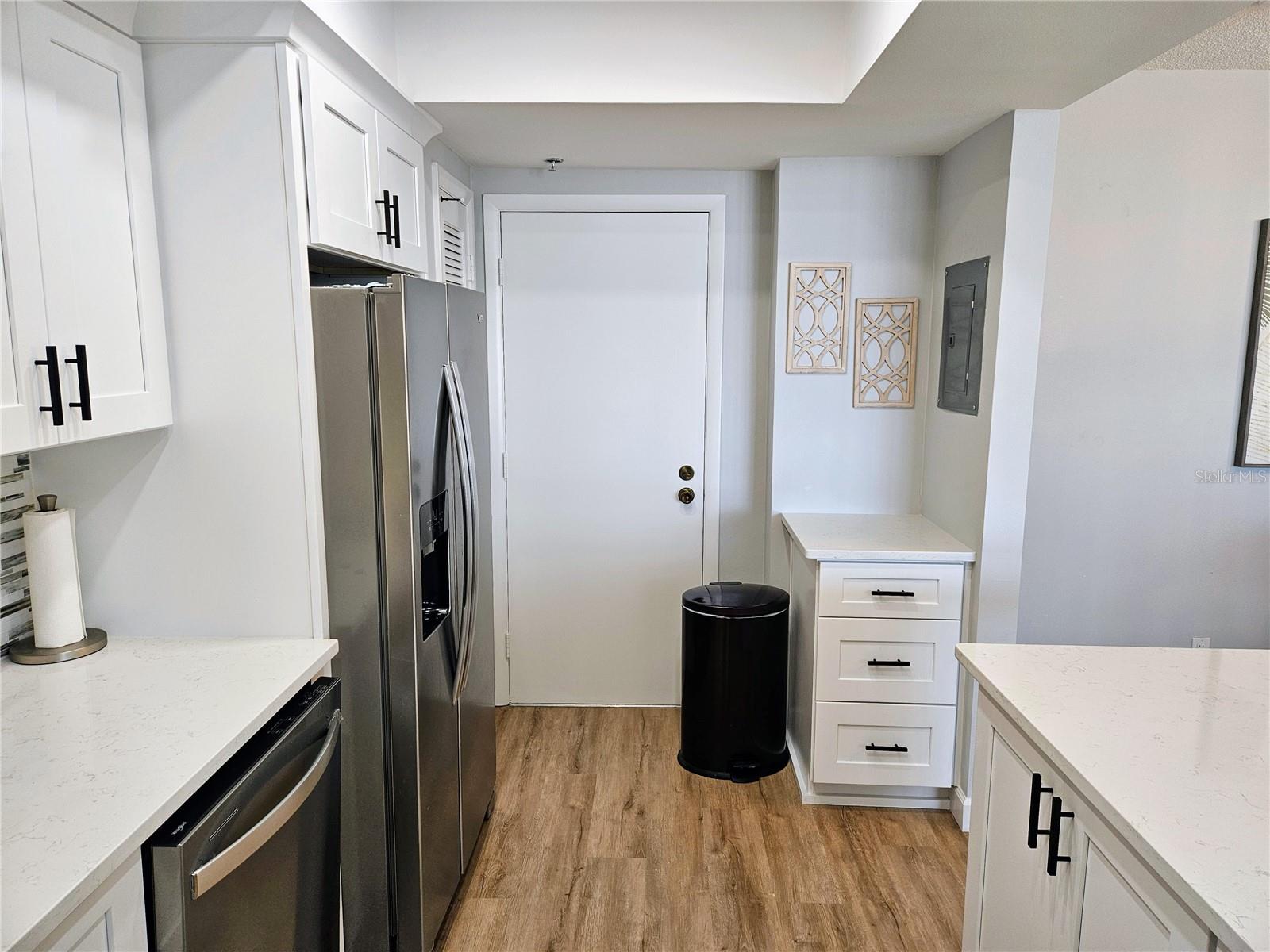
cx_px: 635
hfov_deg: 73.9
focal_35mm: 23
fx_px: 844
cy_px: 476
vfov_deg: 58.9
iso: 80
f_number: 1.8
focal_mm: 5.4
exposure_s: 1/120
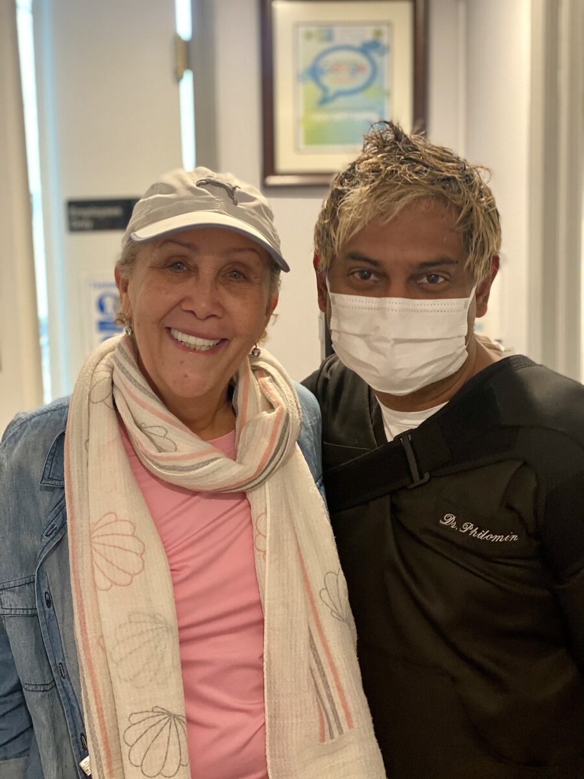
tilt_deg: -7.5
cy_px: 390
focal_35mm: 52
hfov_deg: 28.0
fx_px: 1170
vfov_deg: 36.8
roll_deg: +1.3
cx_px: 292
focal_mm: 6
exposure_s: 1/30
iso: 320
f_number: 2
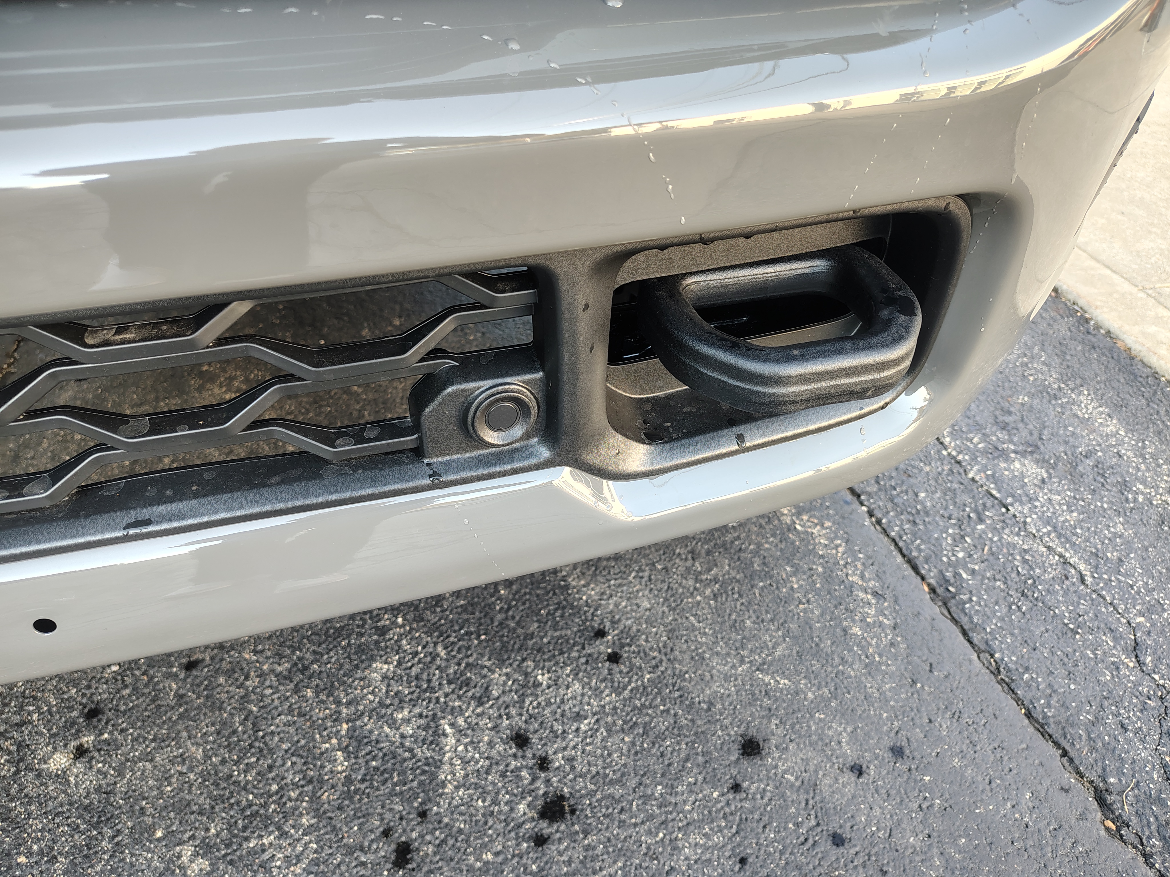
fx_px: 811
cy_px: 438
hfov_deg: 71.6
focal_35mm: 24
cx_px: 585
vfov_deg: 56.8
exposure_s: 1/111
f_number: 1.8
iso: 173
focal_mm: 5.56
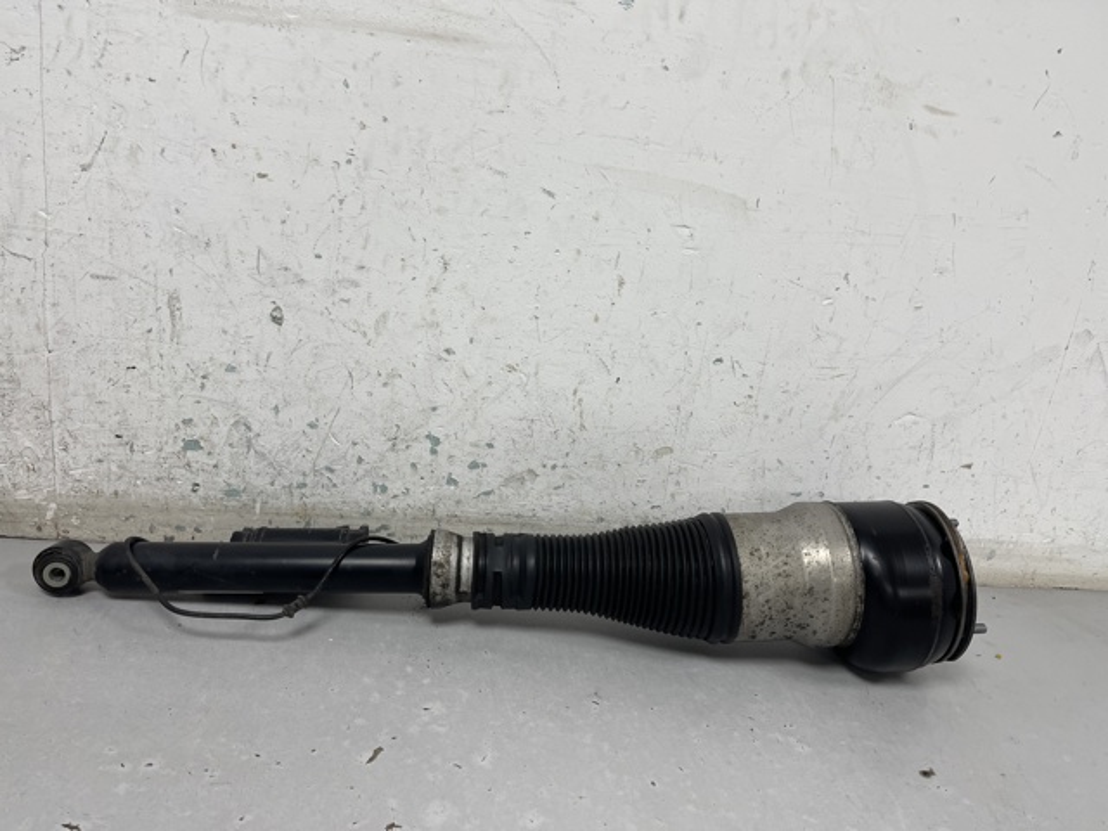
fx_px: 800
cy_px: 416
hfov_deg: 69.4
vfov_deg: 54.9
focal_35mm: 25
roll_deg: -6.7
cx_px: 554
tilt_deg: -21.8
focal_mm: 5.1
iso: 64
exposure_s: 1/100
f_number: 1.6
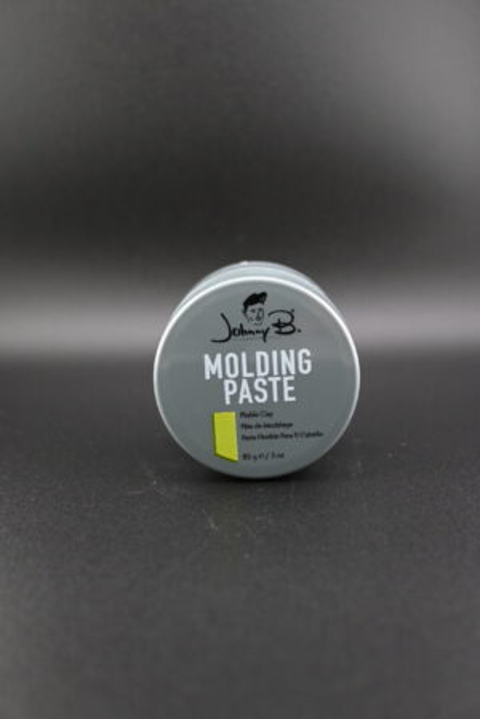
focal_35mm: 46
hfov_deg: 29.4
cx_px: 240
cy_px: 360
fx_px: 915
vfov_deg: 43.0
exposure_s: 1/125
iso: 1000
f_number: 4.8
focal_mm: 30.5
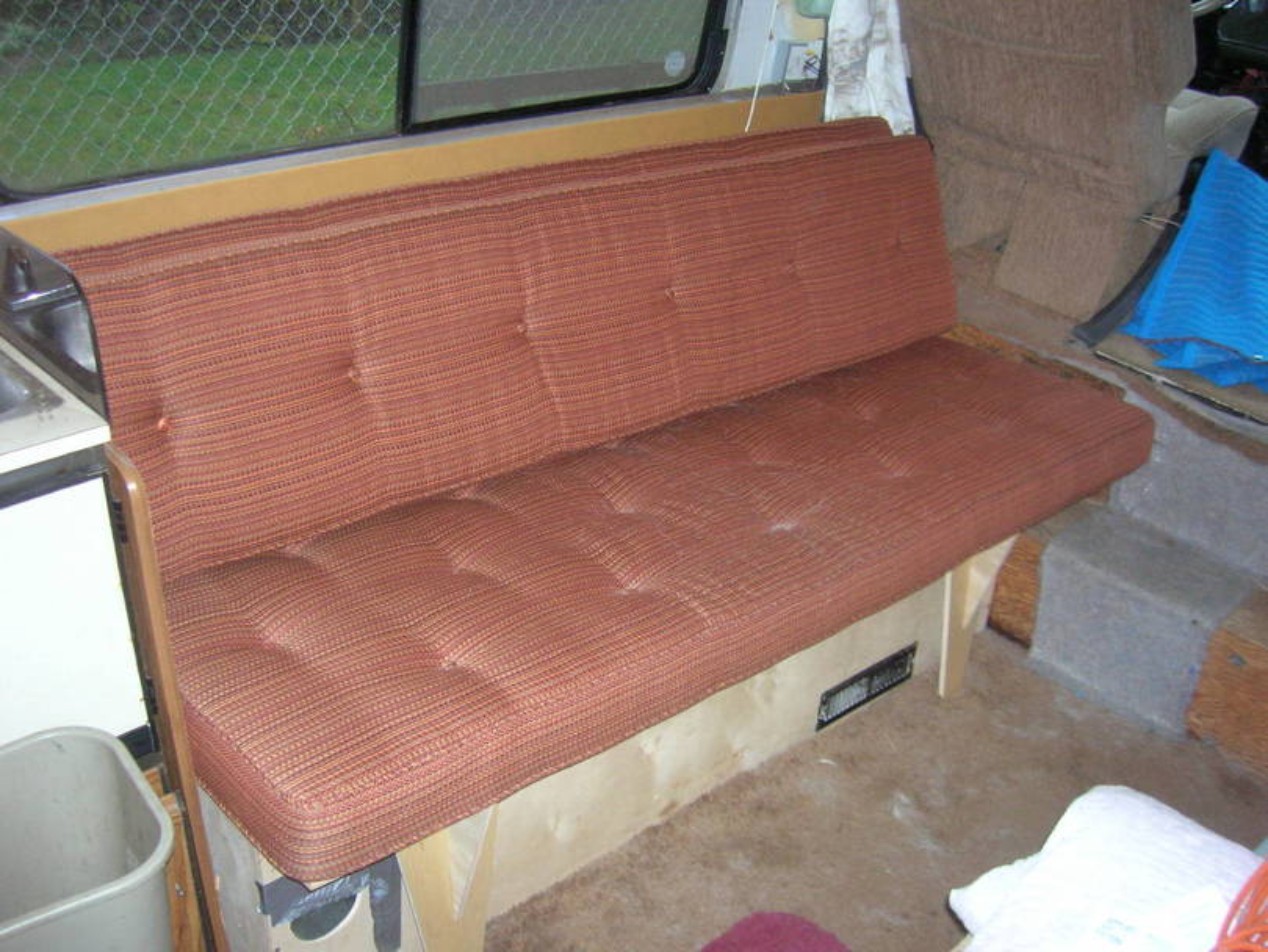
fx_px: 1246
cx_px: 634
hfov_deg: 53.9
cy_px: 476
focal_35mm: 34
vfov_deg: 41.8
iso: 189
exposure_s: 1/60.1
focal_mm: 5.7
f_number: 2.9
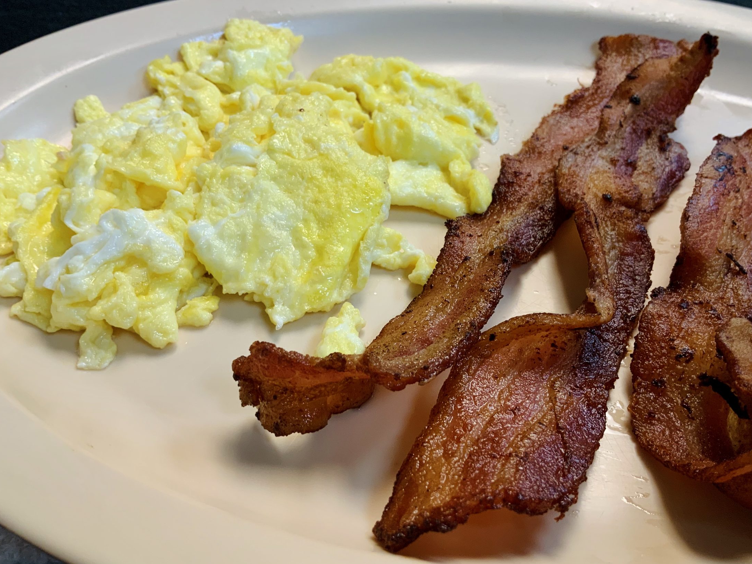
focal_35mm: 34
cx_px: 426
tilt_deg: -42.2
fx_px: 739
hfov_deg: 53.8
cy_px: 275
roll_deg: -2.6
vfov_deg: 41.8
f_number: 1.8
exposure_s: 1/61
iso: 40
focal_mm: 3
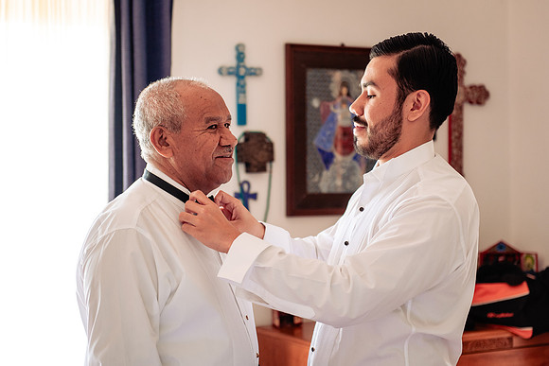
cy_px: 173
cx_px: 275
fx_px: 1152
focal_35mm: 76
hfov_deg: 26.8
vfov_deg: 18.1
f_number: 3.5
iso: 800
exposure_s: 1/160
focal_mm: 70
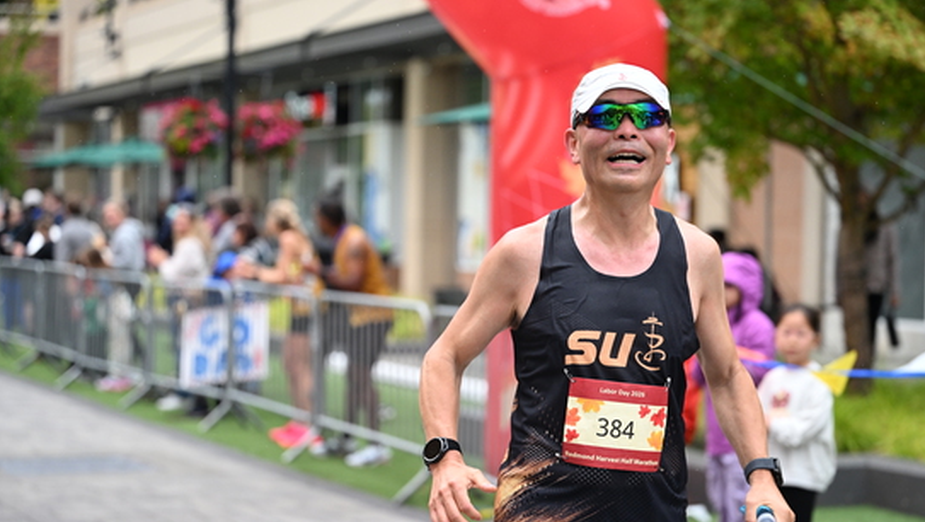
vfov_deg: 13.9
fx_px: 2135
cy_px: 299
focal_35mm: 87
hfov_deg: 24.4
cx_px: 465
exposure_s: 1/2000
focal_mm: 82
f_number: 2.8
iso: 1250
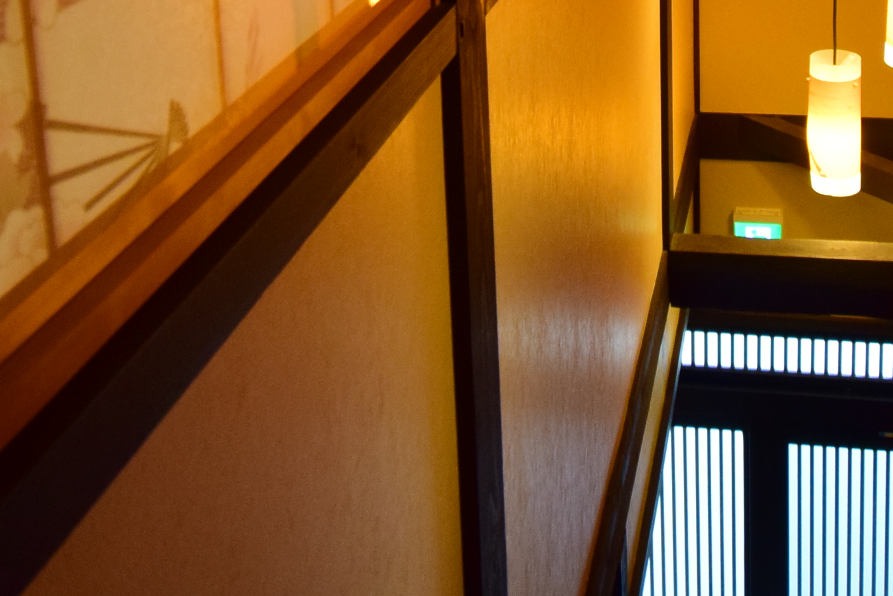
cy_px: -104
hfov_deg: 40.9
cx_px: 543
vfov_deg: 25.5
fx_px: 1191
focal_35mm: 48
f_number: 4.5
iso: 800
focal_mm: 10
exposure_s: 1/45
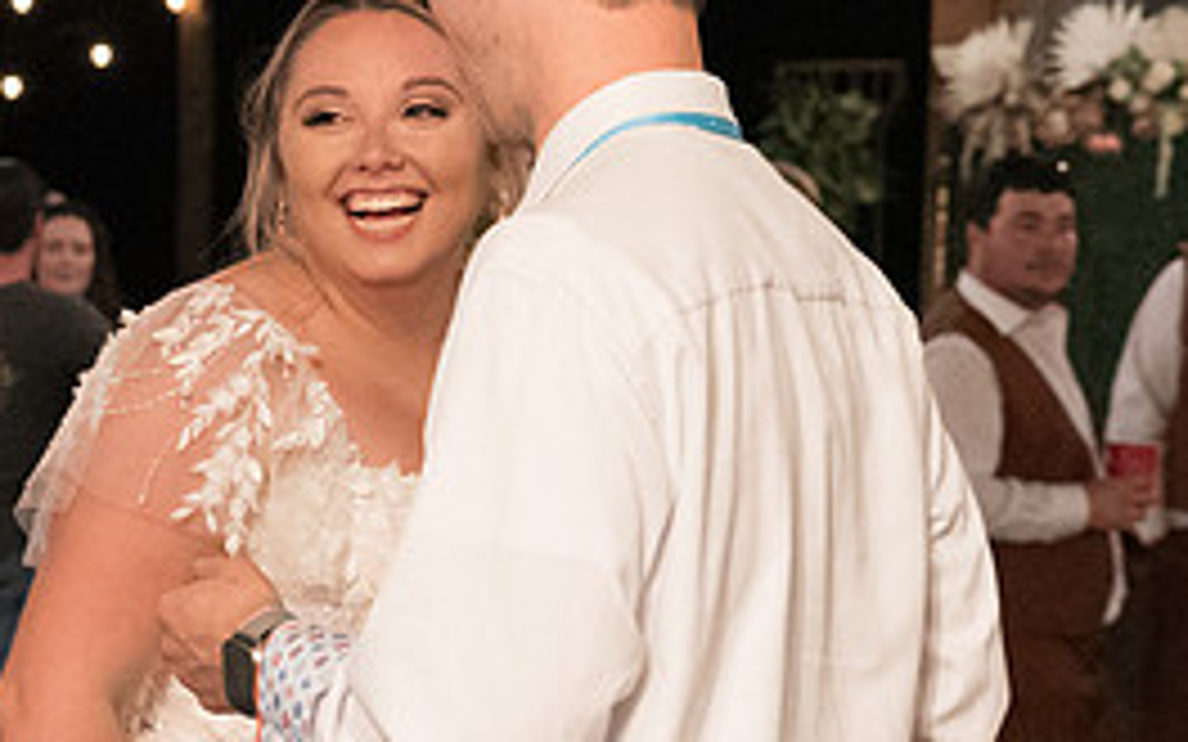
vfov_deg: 10.1
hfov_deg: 15.9
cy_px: 245
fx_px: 4209
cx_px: 207
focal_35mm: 130
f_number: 6.3
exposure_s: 1/160
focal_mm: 58
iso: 16000
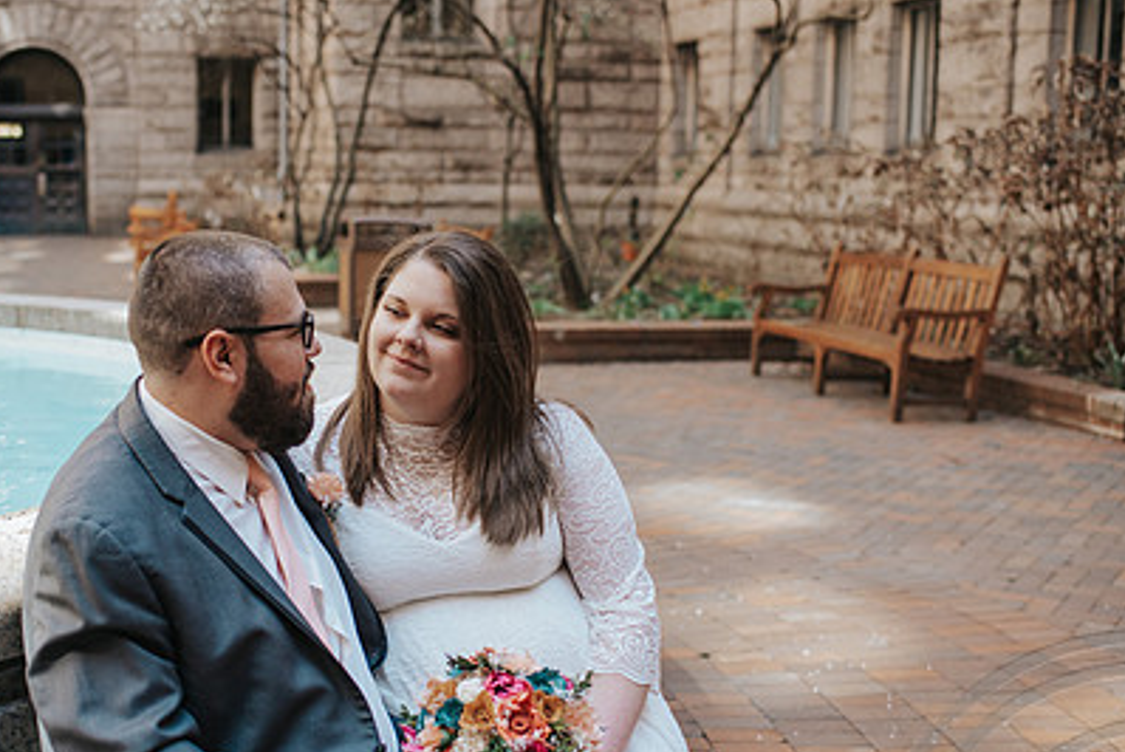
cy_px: 425
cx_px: 418
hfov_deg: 38.6
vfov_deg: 26.5
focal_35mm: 51
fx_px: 1595
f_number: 2.5
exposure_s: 1/1000
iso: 560
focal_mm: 35
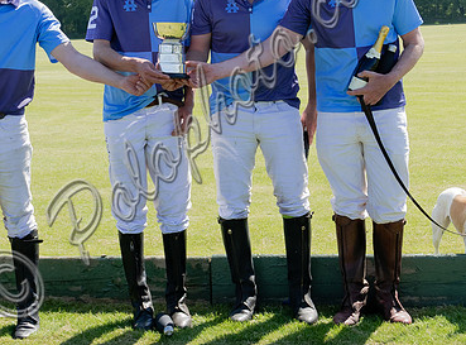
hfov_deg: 26.4
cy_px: 105
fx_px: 991
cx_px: 286
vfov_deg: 19.6
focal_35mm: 74
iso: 200
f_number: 5.6
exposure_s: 1/400
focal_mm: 17.2
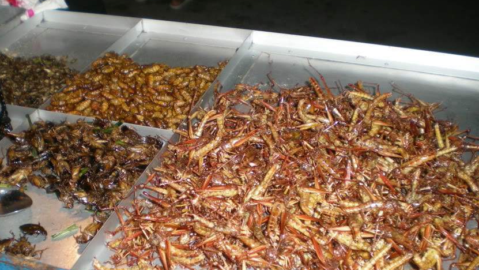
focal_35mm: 51
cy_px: 194
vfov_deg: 23.3
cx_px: 226
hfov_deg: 40.6
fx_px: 648
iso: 83
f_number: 3.1
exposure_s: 1/60
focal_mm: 6.3
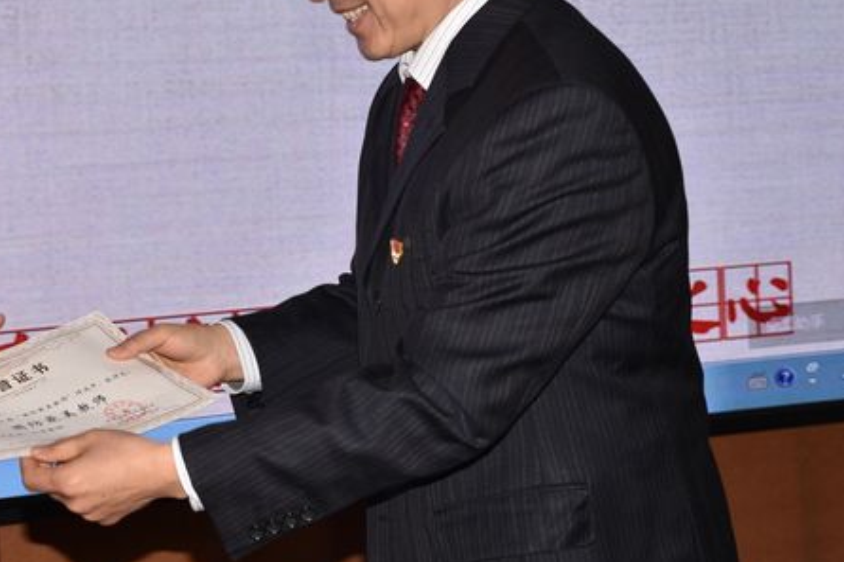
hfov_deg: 25.0
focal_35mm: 79
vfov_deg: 17.2
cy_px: 185
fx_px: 1851
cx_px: 100
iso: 110
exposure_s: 1/125
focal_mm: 44
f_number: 5.6
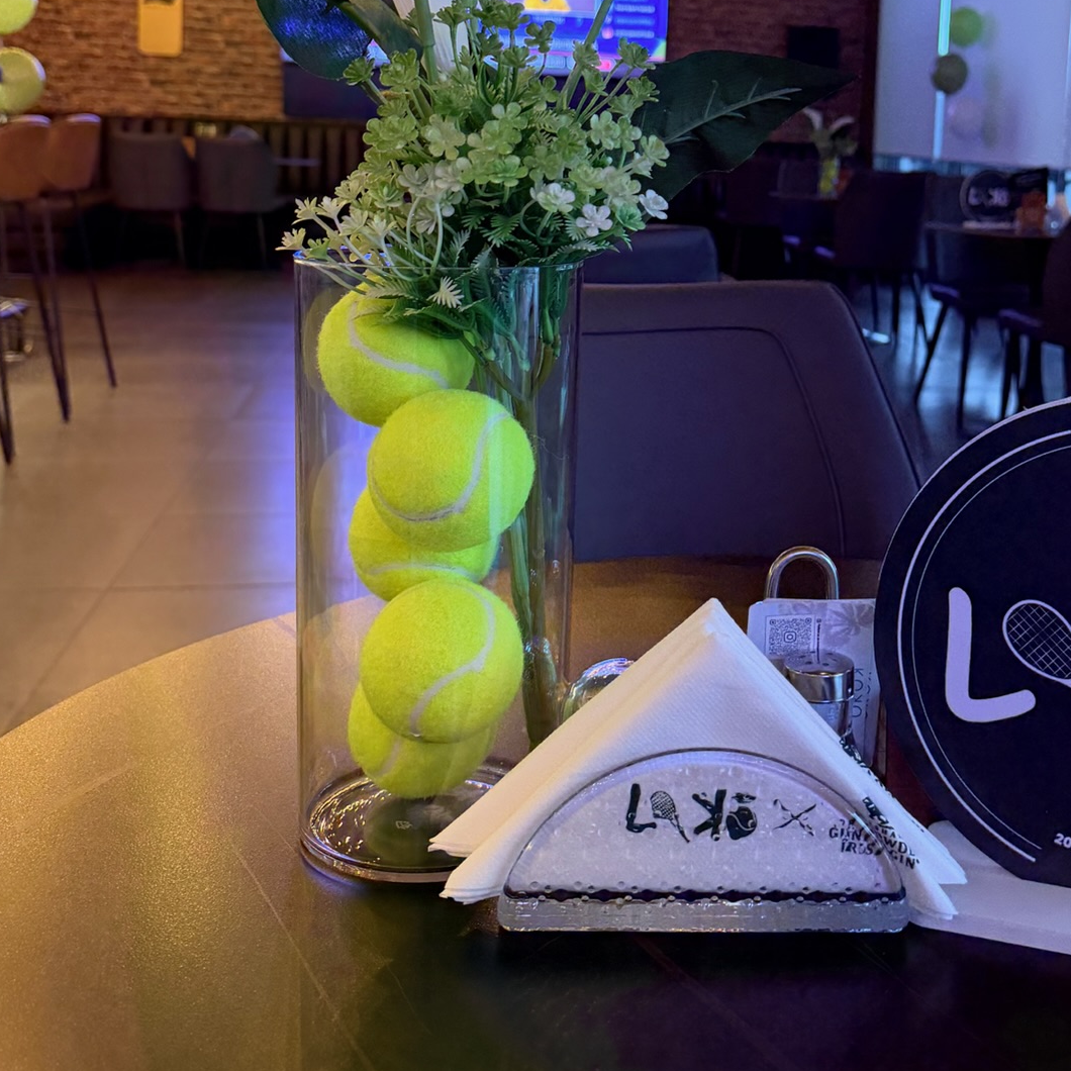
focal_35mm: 41
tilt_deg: -6.3
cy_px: 276
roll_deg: -2.1
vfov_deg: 39.9
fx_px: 1435
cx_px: 714
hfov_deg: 40.4
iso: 250
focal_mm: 6.76
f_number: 1.78
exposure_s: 1/50
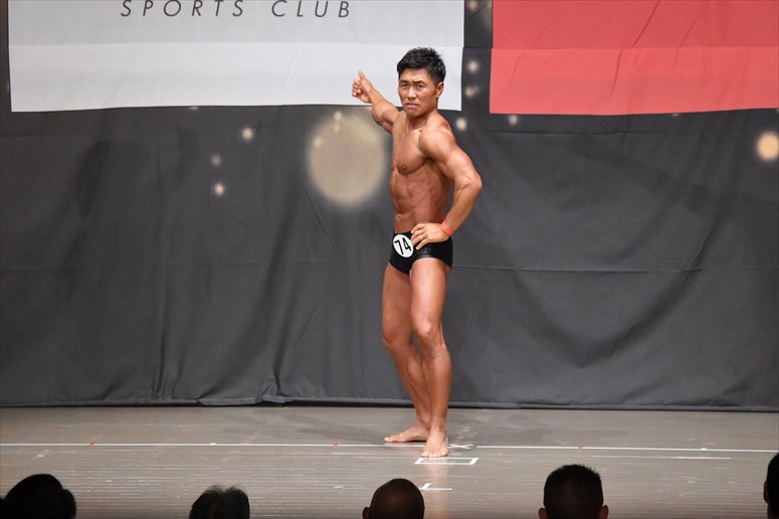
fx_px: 4369
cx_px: 390
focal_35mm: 202
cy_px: 260
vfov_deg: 6.8
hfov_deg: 10.2
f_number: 5.6
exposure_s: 1/400
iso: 8000
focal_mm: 135
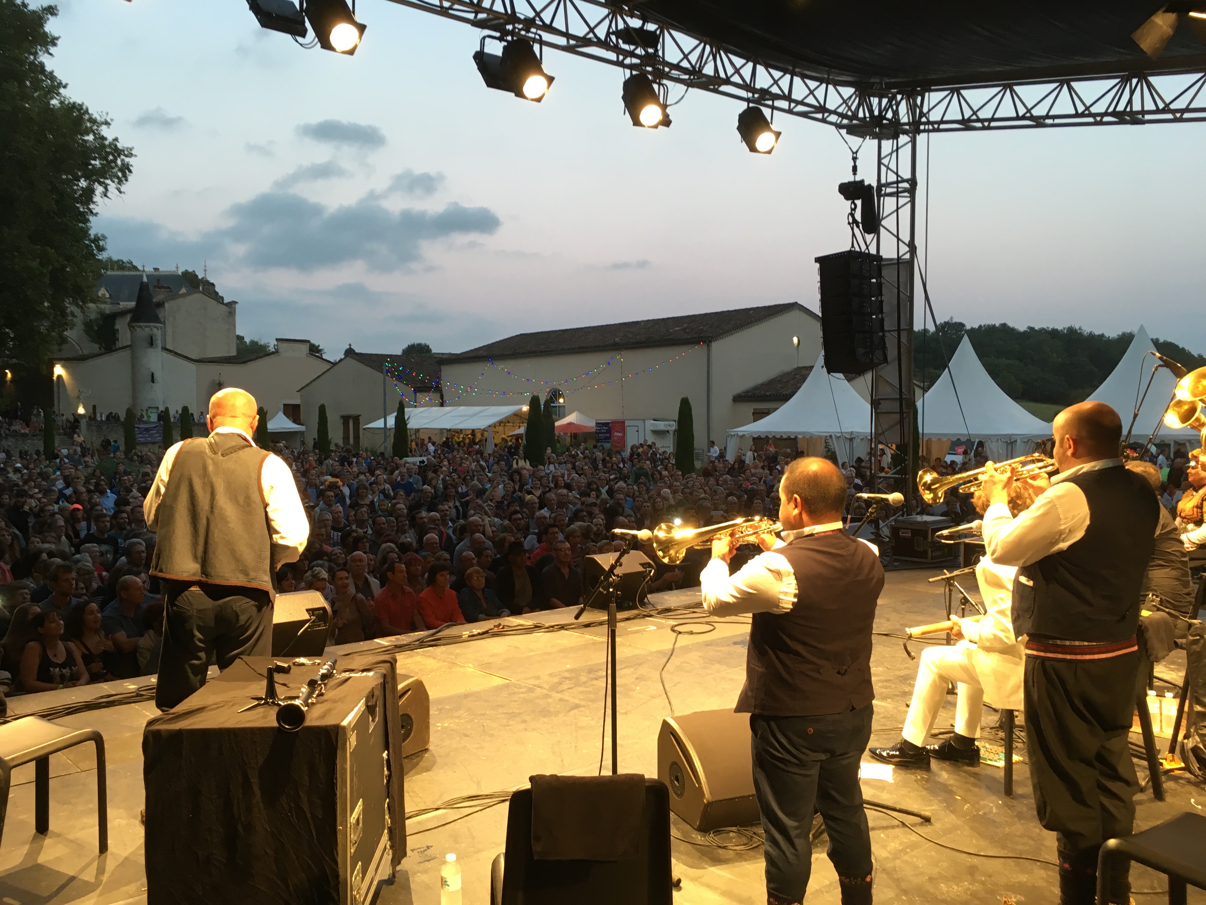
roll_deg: +0.2
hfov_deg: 61.7
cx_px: 603
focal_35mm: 29
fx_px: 1010
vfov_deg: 48.2
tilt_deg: -2.4
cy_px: 452
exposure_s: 1/33
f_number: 2.2
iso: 80
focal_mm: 4.15
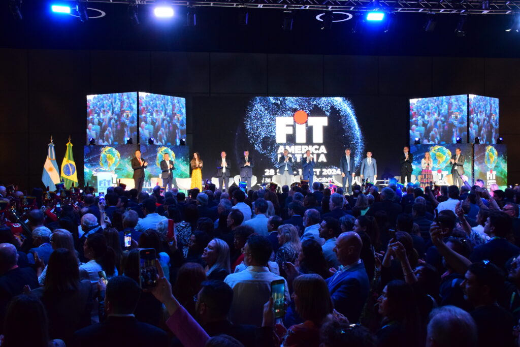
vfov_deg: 36.9
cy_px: 174
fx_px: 520
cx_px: 260
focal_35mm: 36
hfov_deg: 53.1
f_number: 7.1
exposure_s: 1/100
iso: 3200
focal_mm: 24
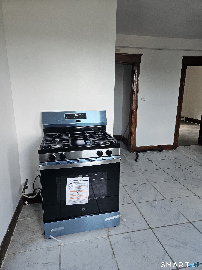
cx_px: 101
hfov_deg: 58.9
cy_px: 135
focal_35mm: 23
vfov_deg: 73.9
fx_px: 179
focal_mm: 5.4
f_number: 1.8
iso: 125
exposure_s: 1/120
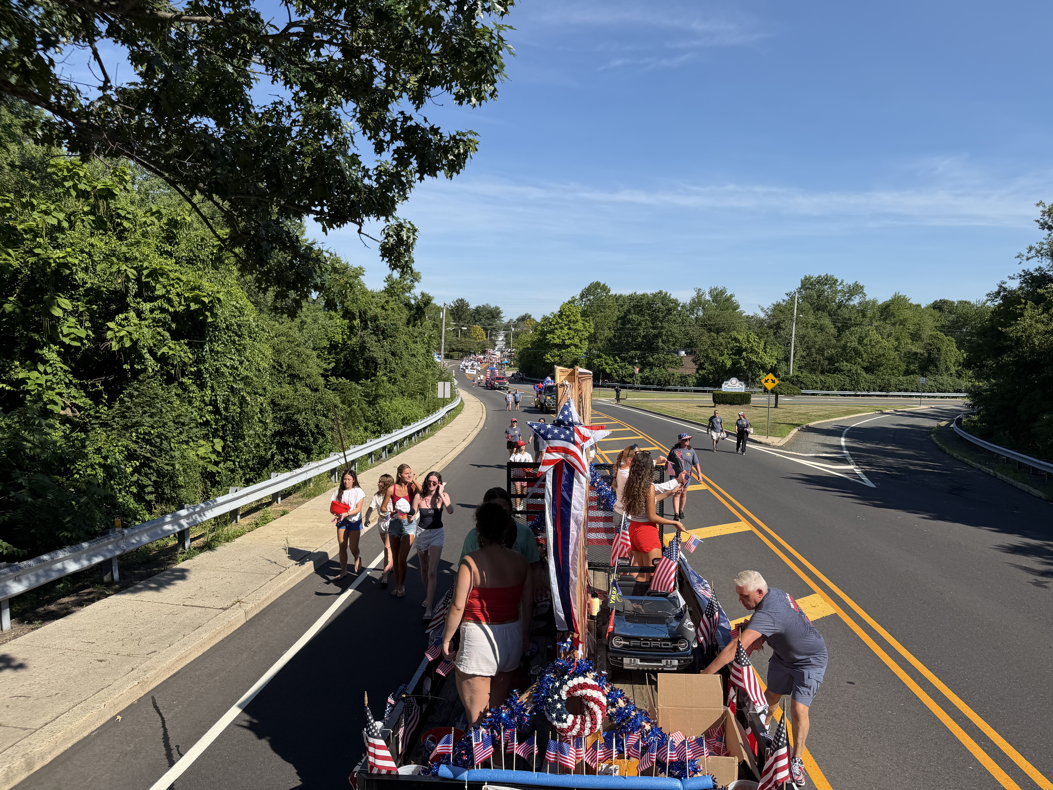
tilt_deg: -3.1
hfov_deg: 71.6
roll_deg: -1.2
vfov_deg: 56.8
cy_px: 395
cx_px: 526
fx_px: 730
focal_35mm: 24
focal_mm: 6.76
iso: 80
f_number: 1.78
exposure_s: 1/4167
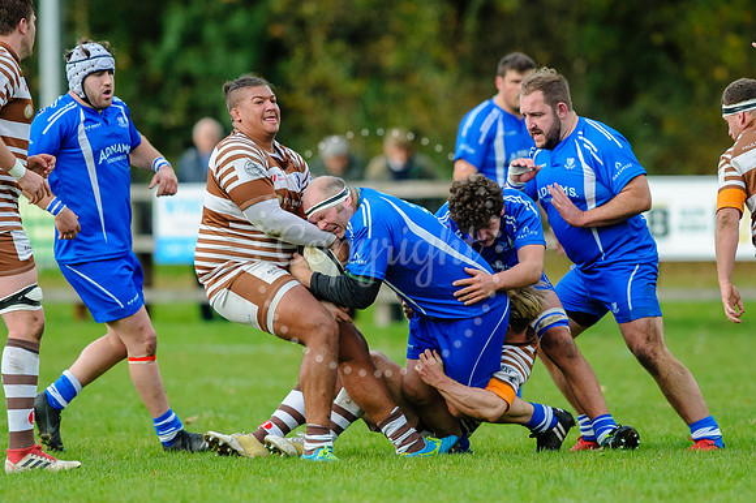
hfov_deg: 3.6
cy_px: 311
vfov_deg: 2.4
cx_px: 372
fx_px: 12197
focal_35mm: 581
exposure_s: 1/1500
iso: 1800
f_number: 4.8
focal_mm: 420
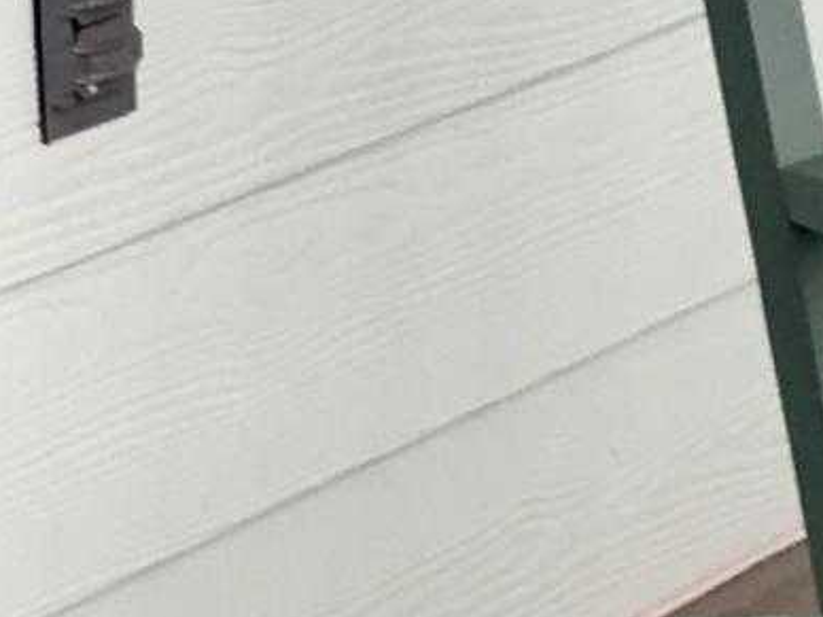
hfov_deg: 8.8
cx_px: 564
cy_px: 136
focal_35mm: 224
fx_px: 5326
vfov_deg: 6.6
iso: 32
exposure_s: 1/60
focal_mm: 4.15
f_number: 2.2
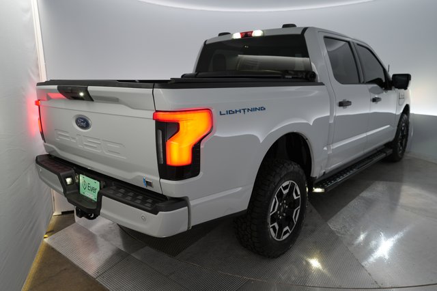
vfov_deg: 49.5
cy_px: 146
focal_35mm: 26
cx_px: 218
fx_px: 315
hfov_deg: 69.4
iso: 100
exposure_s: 1/30
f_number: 2.8
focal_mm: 26
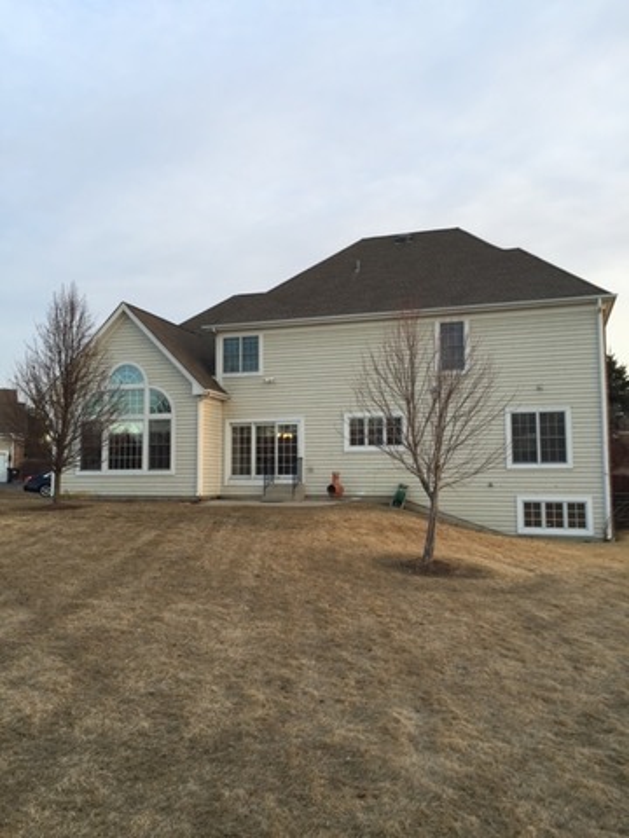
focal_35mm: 29
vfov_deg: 61.7
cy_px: 419
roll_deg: -1.3
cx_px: 314
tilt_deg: +4.5
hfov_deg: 48.2
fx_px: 703
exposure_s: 1/120
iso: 32
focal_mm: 4.15
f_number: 2.2
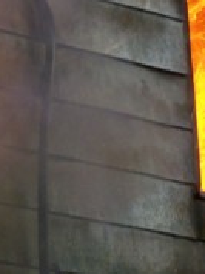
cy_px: 48
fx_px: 3079
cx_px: -18
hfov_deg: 3.8
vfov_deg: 5.1
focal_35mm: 389
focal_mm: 18
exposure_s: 1/128
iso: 80
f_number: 4.8
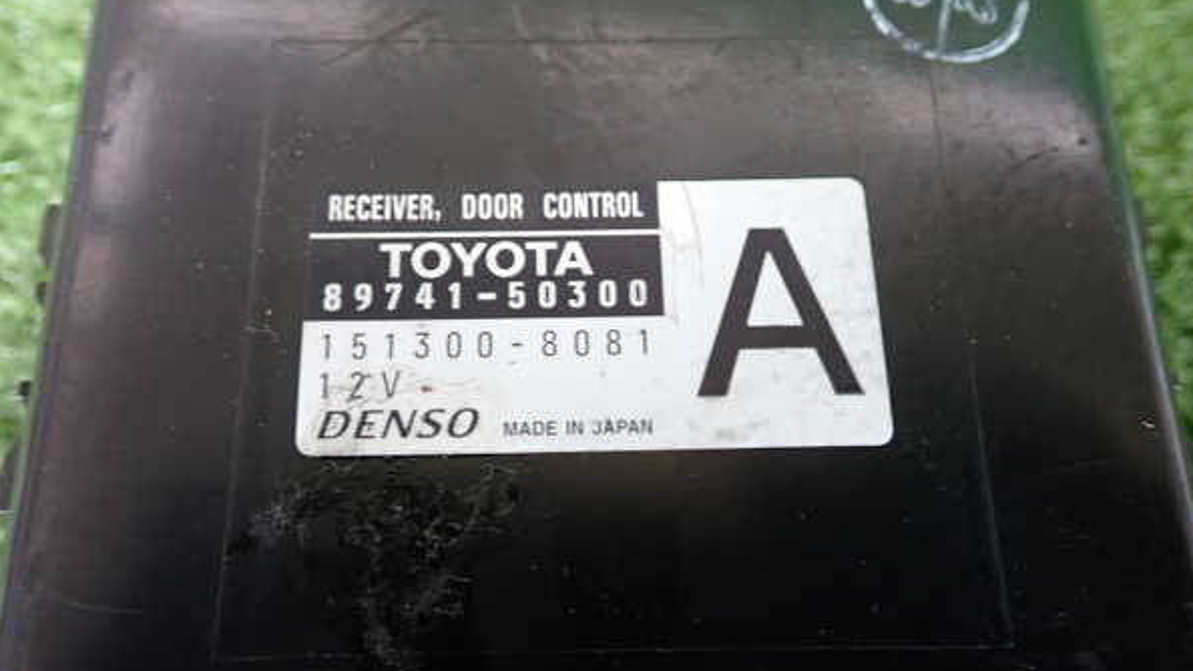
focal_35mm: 33
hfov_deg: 59.5
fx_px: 1044
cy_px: 331
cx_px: 601
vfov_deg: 35.6
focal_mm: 5.4
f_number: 2.3
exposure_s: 1/30
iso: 320
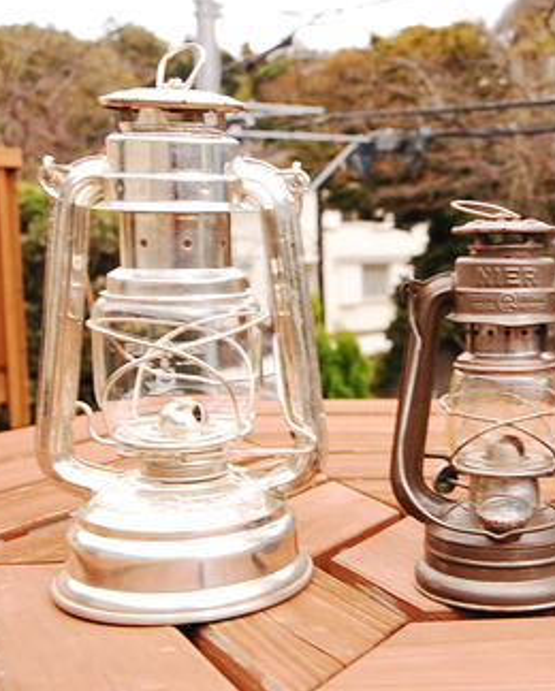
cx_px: 521
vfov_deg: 36.0
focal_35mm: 52
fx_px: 1066
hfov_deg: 27.9
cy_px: 346
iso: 800
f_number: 6.3
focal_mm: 24
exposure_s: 1/160
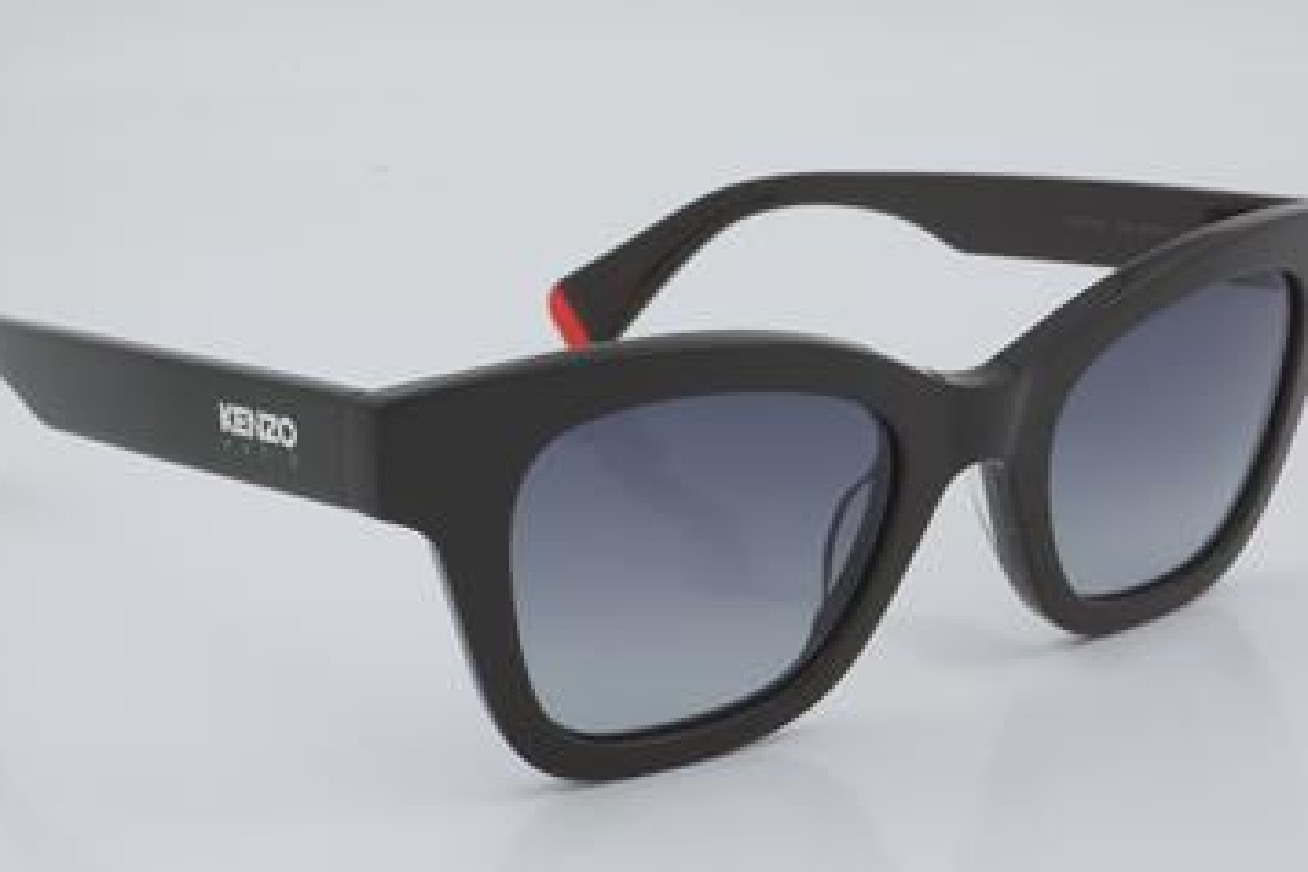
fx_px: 3052
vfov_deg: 16.3
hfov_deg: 24.2
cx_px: 652
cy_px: 443
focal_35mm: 84
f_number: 32
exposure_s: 1/3
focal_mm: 50
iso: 100
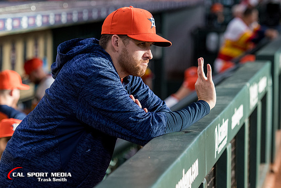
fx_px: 1496
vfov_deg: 7.2
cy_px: 79
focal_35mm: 192
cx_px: 137
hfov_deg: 10.7
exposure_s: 1/1250
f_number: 4
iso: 2000
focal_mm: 110
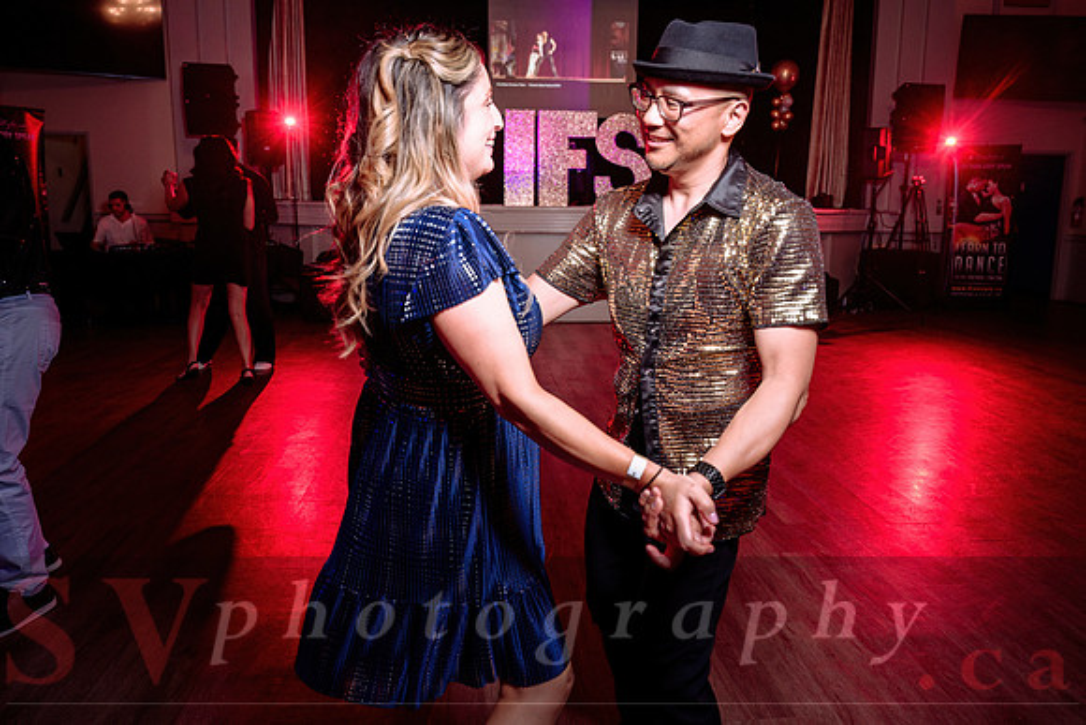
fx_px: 826
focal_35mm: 27
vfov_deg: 47.4
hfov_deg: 66.6
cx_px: 572
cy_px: 343
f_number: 3.5
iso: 800
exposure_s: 1/60
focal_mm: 26
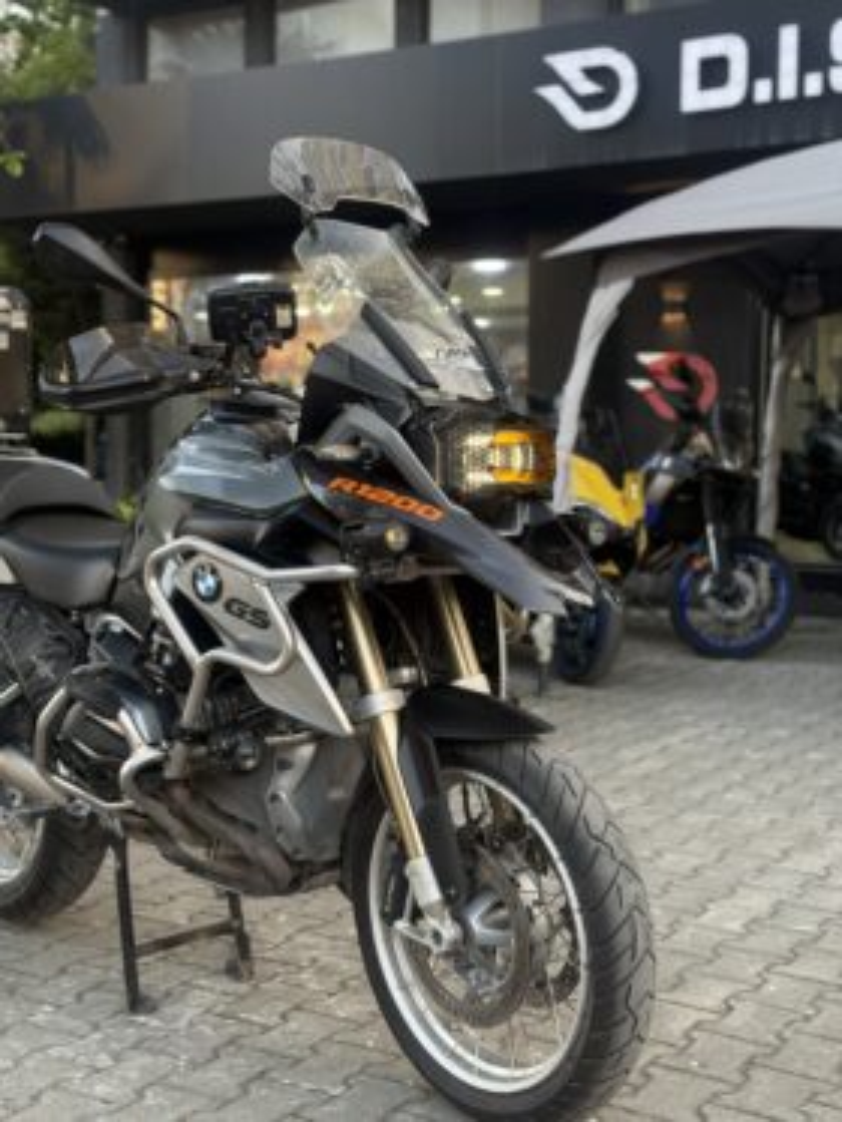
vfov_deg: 39.6
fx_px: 1556
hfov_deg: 30.3
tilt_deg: -4.3
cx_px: 421
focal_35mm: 48
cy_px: 561
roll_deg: -0.4
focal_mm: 6.76
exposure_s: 1/176
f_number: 1.78
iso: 125
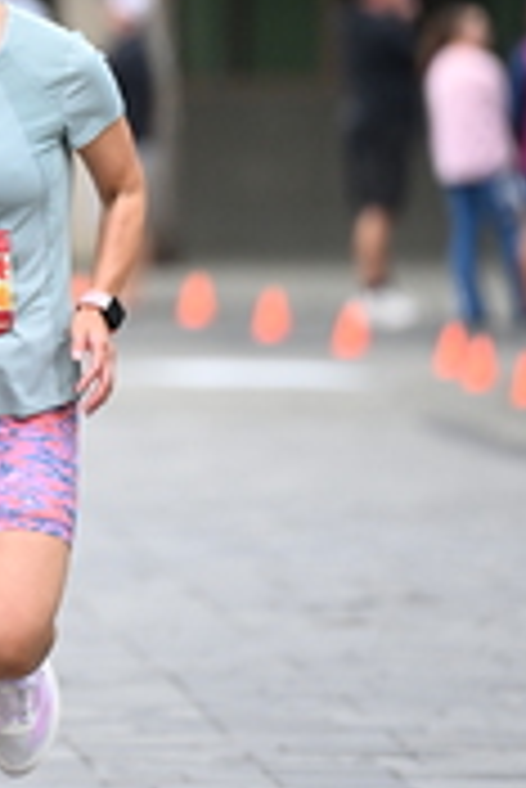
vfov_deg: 3.3
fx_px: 13779
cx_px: -200
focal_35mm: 630
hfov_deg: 2.2
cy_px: 81
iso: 1000
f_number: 2.8
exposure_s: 1/2000
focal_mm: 200
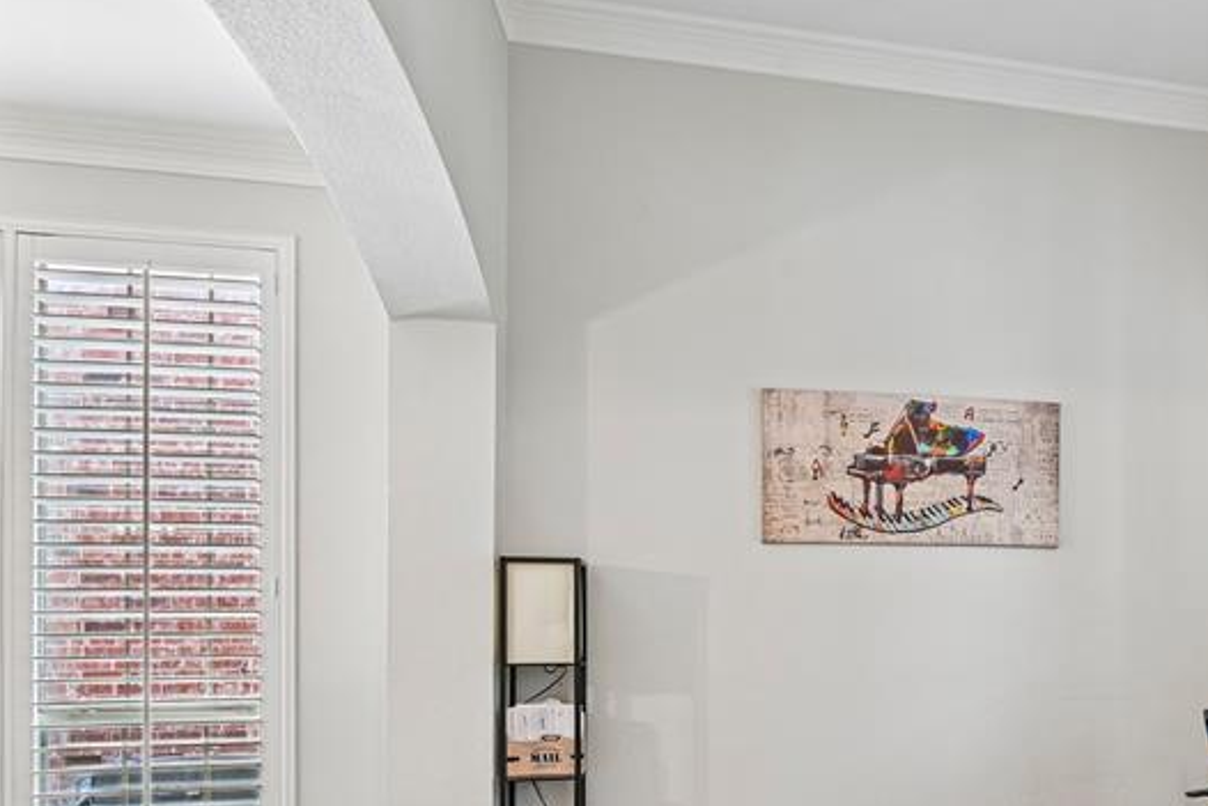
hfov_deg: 49.3
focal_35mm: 35
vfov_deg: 36.8
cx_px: 1059
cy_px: 620
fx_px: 1175
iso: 400
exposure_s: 1/8
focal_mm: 18
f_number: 8
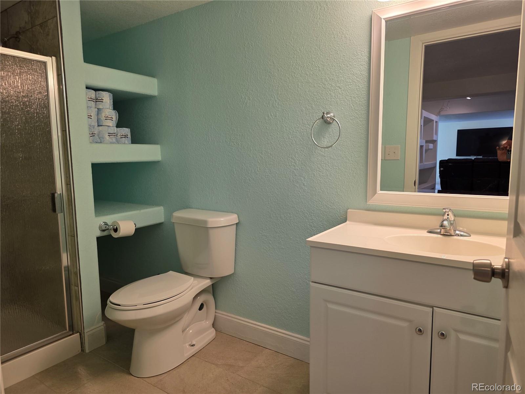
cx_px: 262
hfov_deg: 73.9
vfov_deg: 58.9
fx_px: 349
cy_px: 197
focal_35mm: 23
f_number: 1.7
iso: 125
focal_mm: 6.3
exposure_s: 1/120
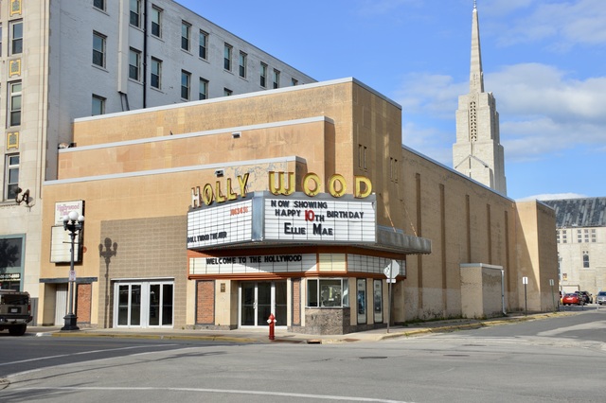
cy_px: 202
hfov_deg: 43.6
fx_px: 757
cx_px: 303
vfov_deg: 29.8
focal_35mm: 45
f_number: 8
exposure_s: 1/250
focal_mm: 30
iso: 100
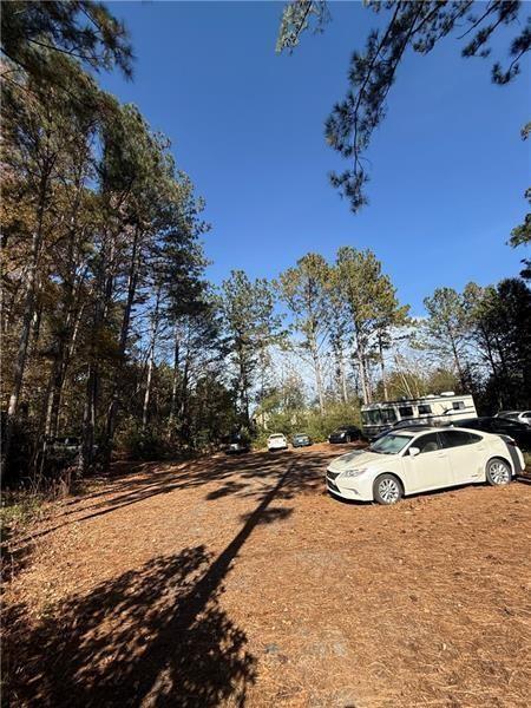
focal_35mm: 14
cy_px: 354
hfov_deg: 85.7
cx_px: 266
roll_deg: +4.2
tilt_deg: +16.7
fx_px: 286
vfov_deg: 102.1
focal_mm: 2.22
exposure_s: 1/1497
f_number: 2.2
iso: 64
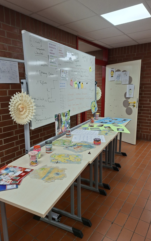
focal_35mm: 25
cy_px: 118
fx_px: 165
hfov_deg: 49.0
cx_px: 62
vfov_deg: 72.5
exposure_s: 1/100
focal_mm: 5.54
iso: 80
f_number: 1.8
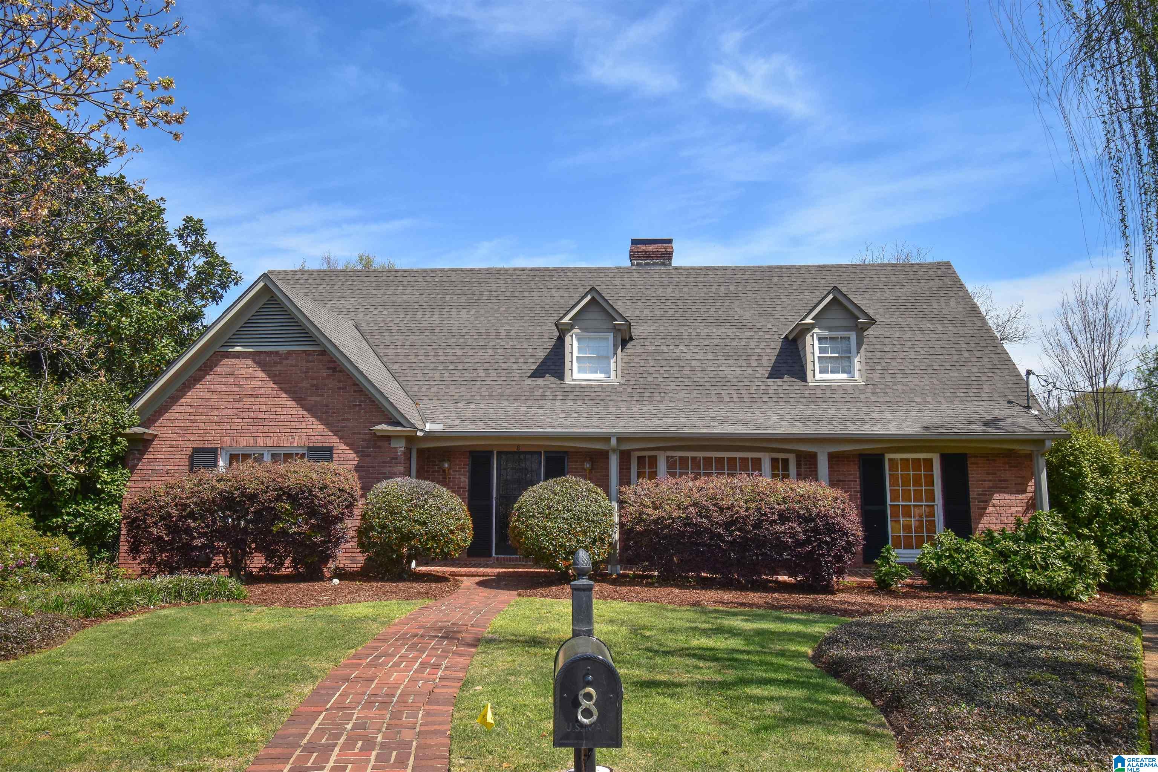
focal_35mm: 26
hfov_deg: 70.4
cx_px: 579
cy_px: 386
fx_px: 820
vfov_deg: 50.4
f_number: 11
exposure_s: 1/500
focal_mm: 17
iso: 400
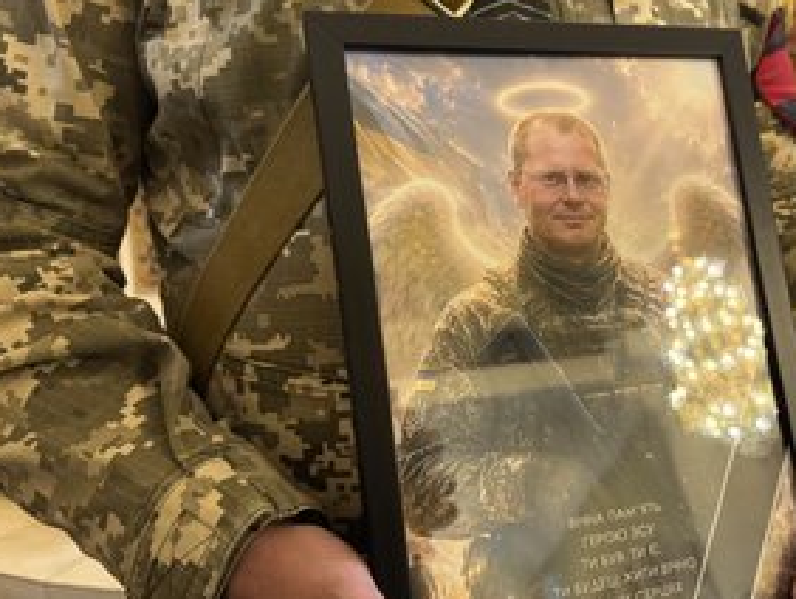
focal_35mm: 34
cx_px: 548
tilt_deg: -13.4
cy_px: 319
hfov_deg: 52.6
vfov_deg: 41.8
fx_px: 783
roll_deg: -0.1
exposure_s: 1/50
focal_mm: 6.76
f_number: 1.78
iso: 800
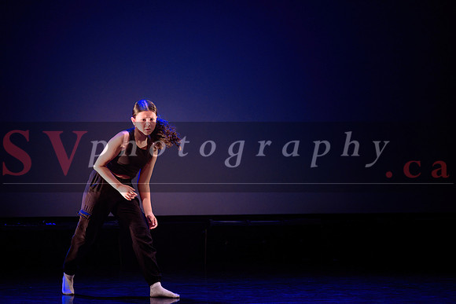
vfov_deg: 7.4
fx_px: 2347
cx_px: 228
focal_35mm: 185
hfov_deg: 11.1
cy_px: 152
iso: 1600
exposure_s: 1/200
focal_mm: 175
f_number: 2.8
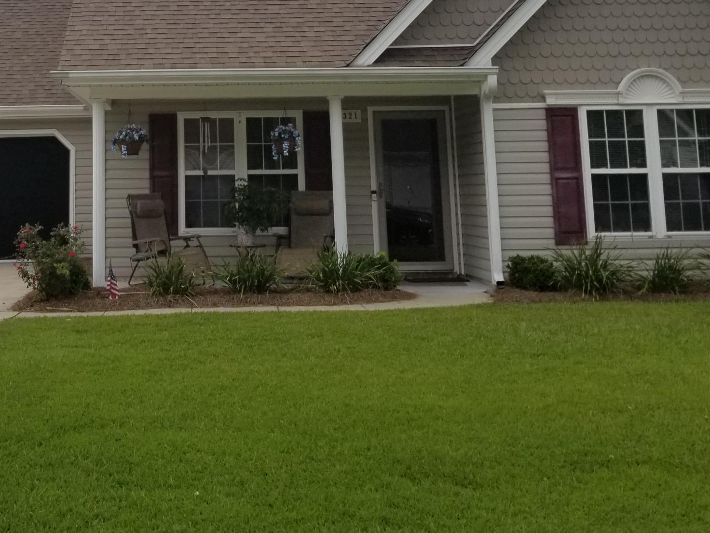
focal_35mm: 53
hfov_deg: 35.4
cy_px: 12
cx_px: 179
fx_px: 1087
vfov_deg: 26.2
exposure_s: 1/4672
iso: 50
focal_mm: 4.3
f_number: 1.7
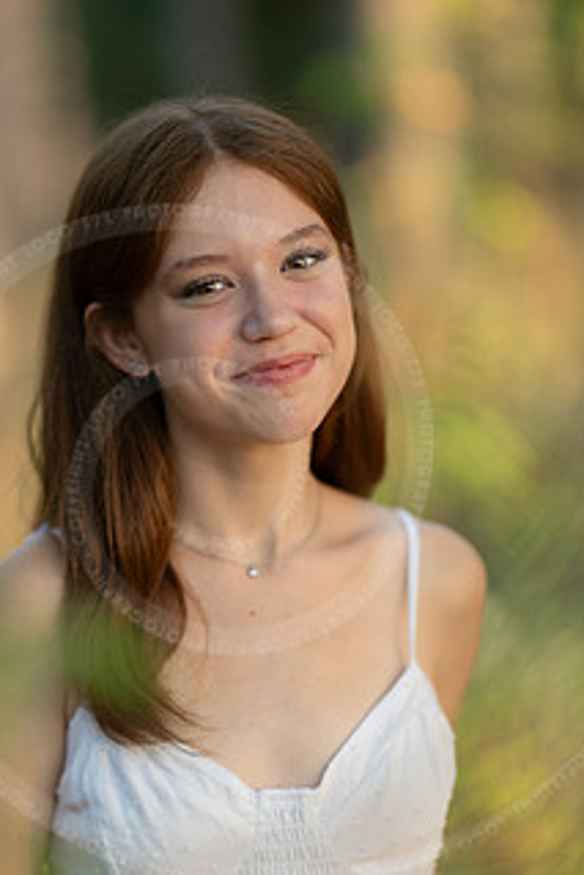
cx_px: 244
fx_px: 2917
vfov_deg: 17.0
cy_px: 538
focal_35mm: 120
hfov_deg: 11.4
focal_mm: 85
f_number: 1.2
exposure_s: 1/400
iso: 160
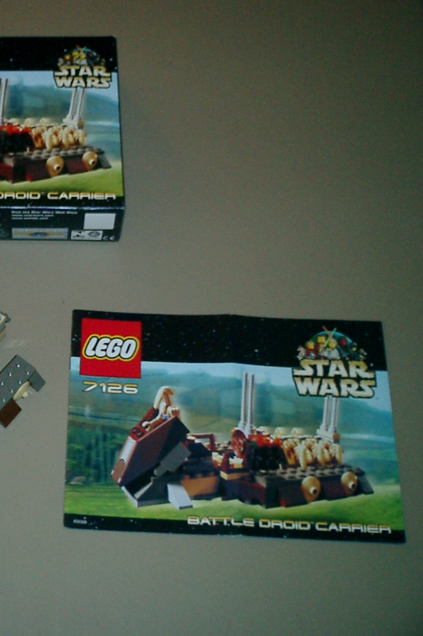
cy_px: 319
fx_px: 899
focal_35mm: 51
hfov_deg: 25.2
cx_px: 4
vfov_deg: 38.9
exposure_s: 1/30
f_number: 3.2
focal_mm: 7.5
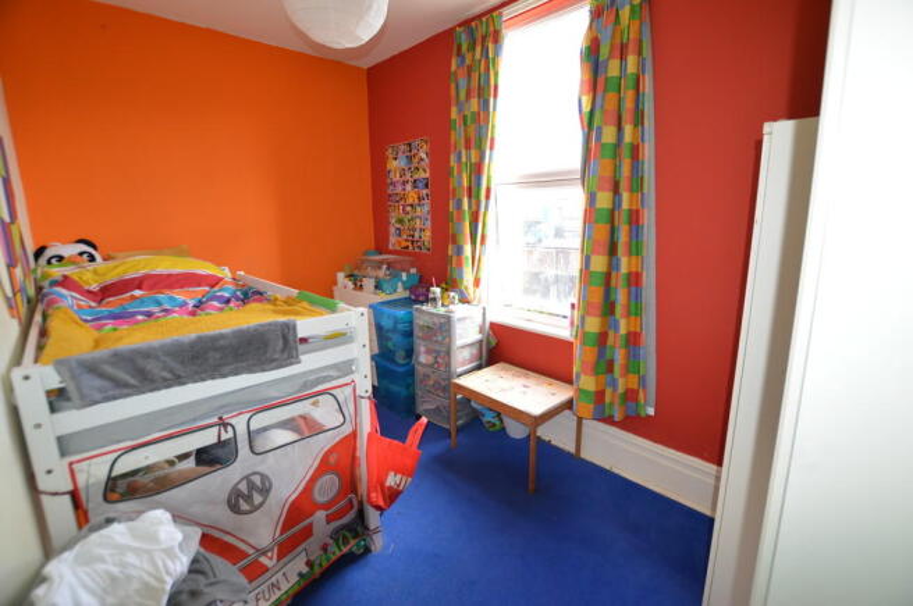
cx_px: 456
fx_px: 380
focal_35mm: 15
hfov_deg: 100.4
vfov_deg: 77.2
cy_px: 303
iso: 400
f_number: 4
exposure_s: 1/60
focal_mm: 10
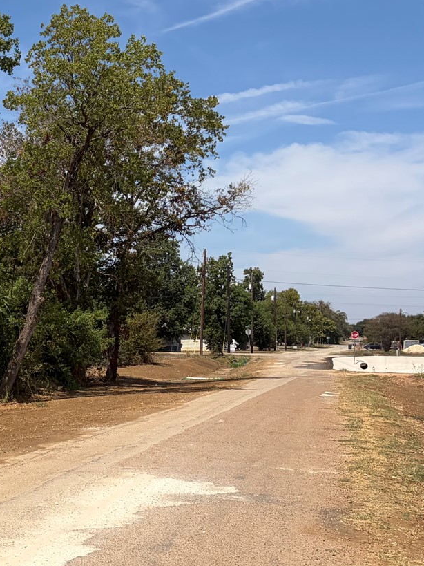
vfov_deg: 29.8
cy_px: 314
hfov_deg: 20.1
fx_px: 1062
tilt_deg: +0.5
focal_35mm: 65
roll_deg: -2.0
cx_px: -173
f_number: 1.6
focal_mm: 5.96
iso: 64
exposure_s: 1/7813
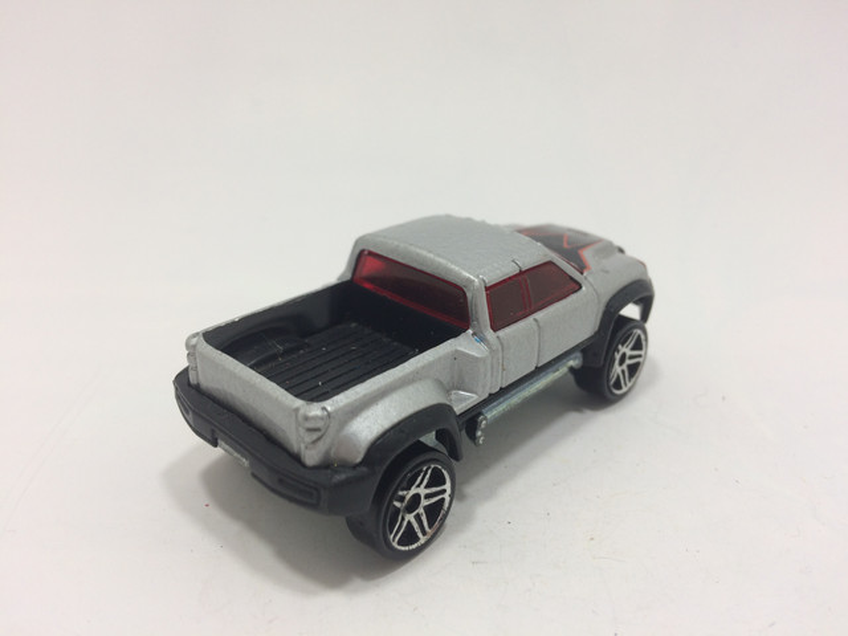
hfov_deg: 61.7
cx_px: 424
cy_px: 318
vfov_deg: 48.2
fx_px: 710
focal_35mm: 29
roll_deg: -1.7
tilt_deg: -27.3
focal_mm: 4.15
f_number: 2.2
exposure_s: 1/50
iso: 40
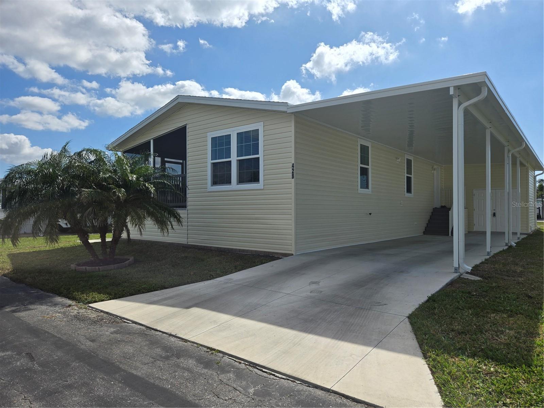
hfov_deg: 73.9
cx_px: 272
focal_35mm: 23
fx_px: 361
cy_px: 204
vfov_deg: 58.9
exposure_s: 1/2945
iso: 25
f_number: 1.8
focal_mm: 5.4
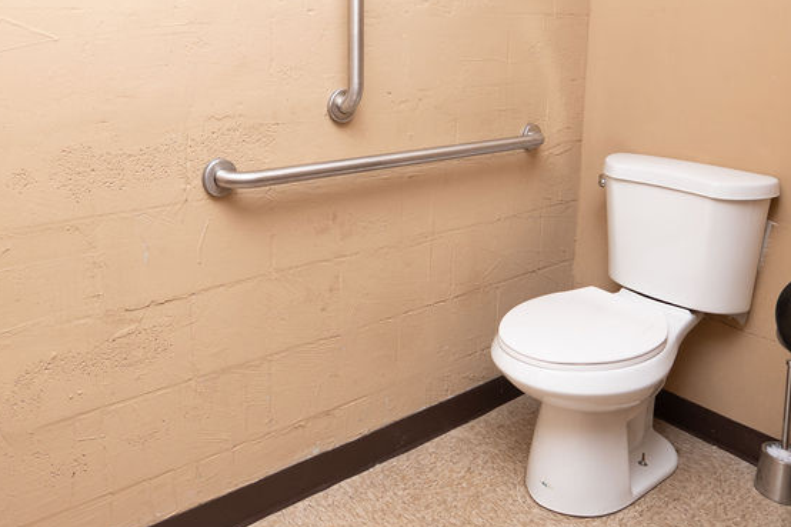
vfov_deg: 43.2
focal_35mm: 29
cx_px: 288
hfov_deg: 62.6
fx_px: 637
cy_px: 118
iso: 100
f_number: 4
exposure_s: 1/200
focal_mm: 10
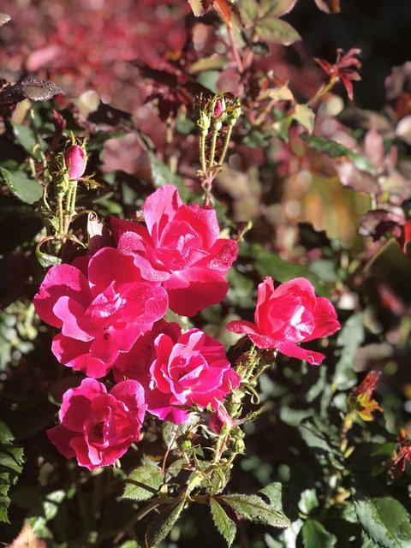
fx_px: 902
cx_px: 206
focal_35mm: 57
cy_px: 274
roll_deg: -3.6
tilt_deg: -41.5
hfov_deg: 25.7
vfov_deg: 33.8
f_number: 2.8
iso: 20
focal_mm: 6.6
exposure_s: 1/120
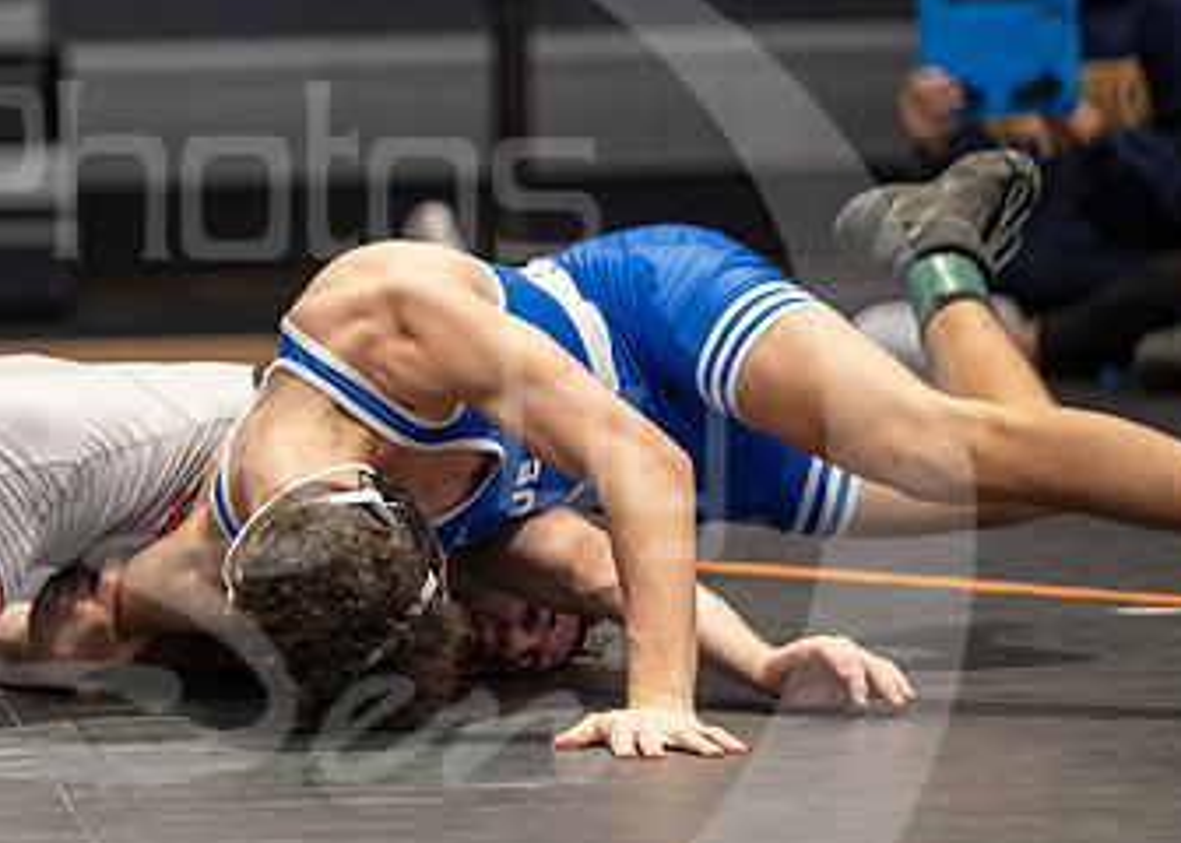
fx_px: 9895
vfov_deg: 4.9
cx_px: 147
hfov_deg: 6.8
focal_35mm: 295
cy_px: 561
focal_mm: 150
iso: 3200
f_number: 2.8
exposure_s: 1/1000
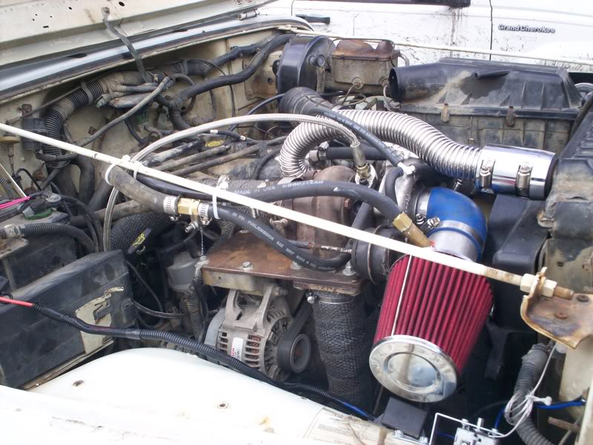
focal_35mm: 36
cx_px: 296
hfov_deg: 51.4
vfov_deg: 39.7
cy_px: 222
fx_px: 617
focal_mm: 6
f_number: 4.5
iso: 100
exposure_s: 1/87.1
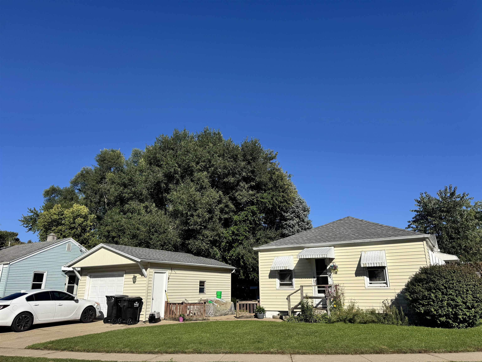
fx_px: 334
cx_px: 241
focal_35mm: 24
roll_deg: +0.1
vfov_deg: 56.8
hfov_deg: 71.6
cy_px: 181
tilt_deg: +18.2
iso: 80
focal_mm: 6.76
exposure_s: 1/5814
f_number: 1.78
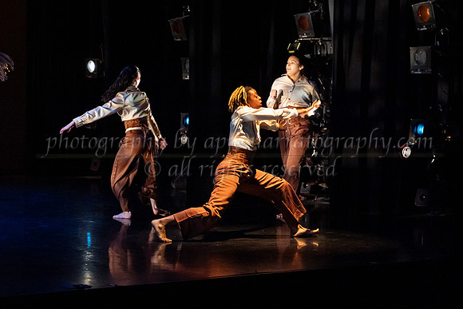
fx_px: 1137
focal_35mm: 88
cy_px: 159
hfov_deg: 23.0
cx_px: 273
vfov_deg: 15.5
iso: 4000
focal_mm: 75
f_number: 4
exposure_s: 1/400
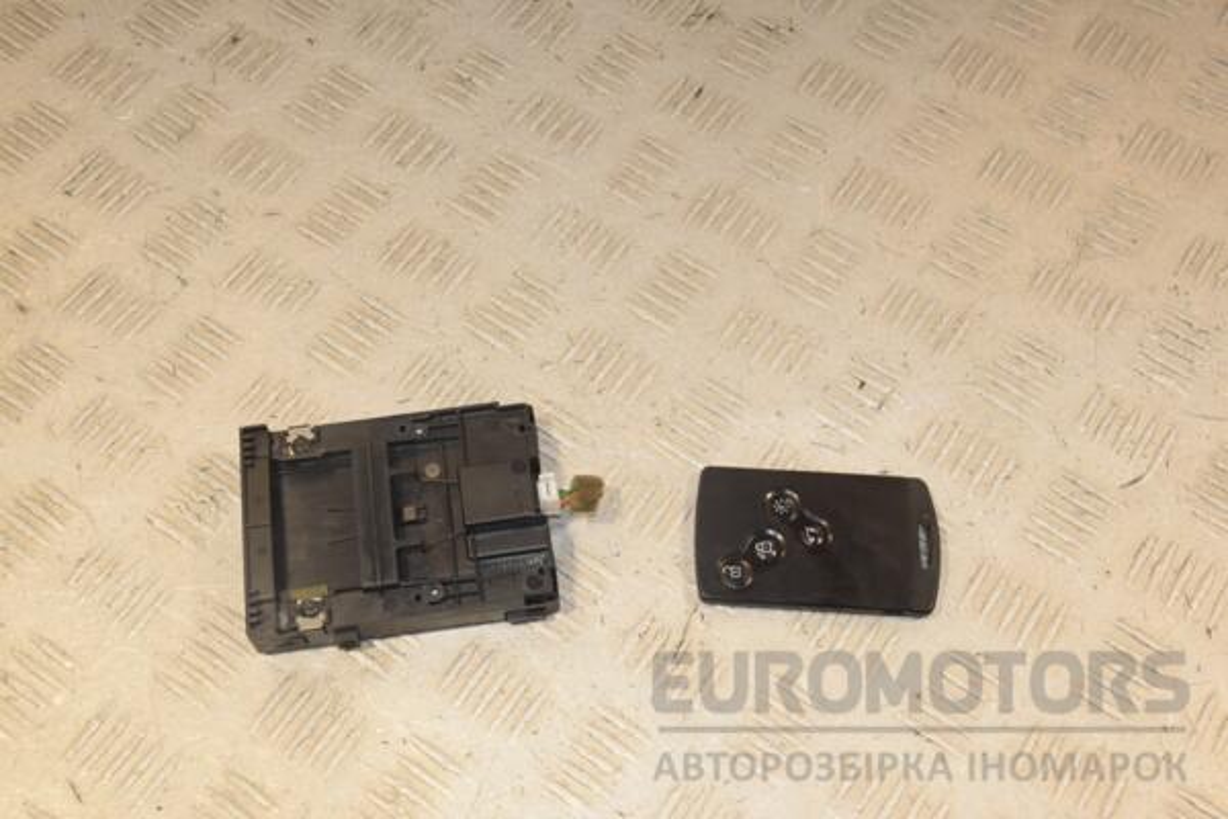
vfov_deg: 29.9
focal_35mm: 45
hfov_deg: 43.6
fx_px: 1535
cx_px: 614
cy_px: 410
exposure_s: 1/200
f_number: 8
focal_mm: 30
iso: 800
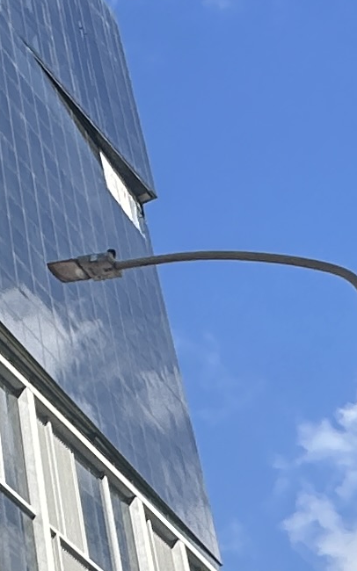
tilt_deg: +42.2
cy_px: 252
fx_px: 1433
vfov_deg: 22.5
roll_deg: -3.1
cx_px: -268
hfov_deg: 13.0
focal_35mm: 92
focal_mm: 2.22
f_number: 2.2
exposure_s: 1/1916
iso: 50
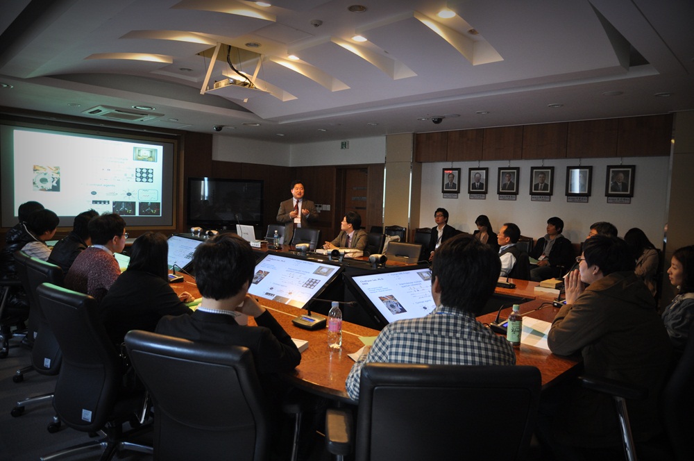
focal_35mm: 24
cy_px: 230
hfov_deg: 73.8
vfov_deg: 53.0
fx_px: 462
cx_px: 347
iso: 500
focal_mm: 16
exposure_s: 1/15
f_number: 4
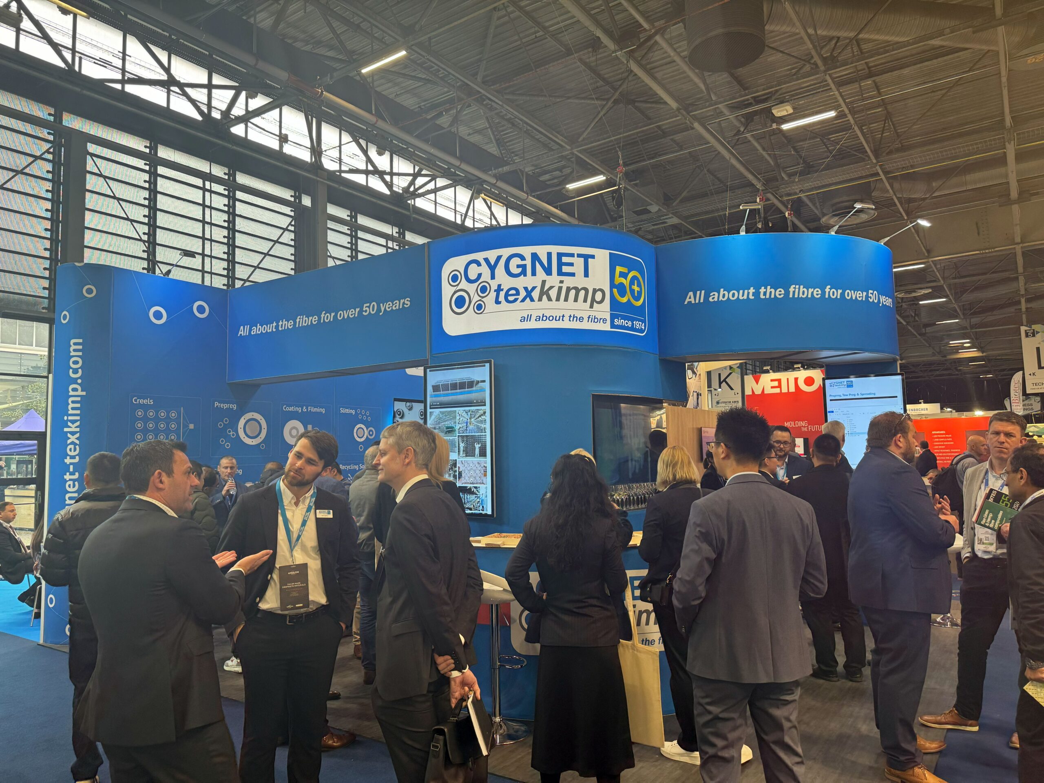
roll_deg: +0.9
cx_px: 522
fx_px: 724
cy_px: 392
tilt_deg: +4.8
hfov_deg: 71.6
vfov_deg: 56.8
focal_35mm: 24
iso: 125
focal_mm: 6.86
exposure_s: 1/100
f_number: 1.78
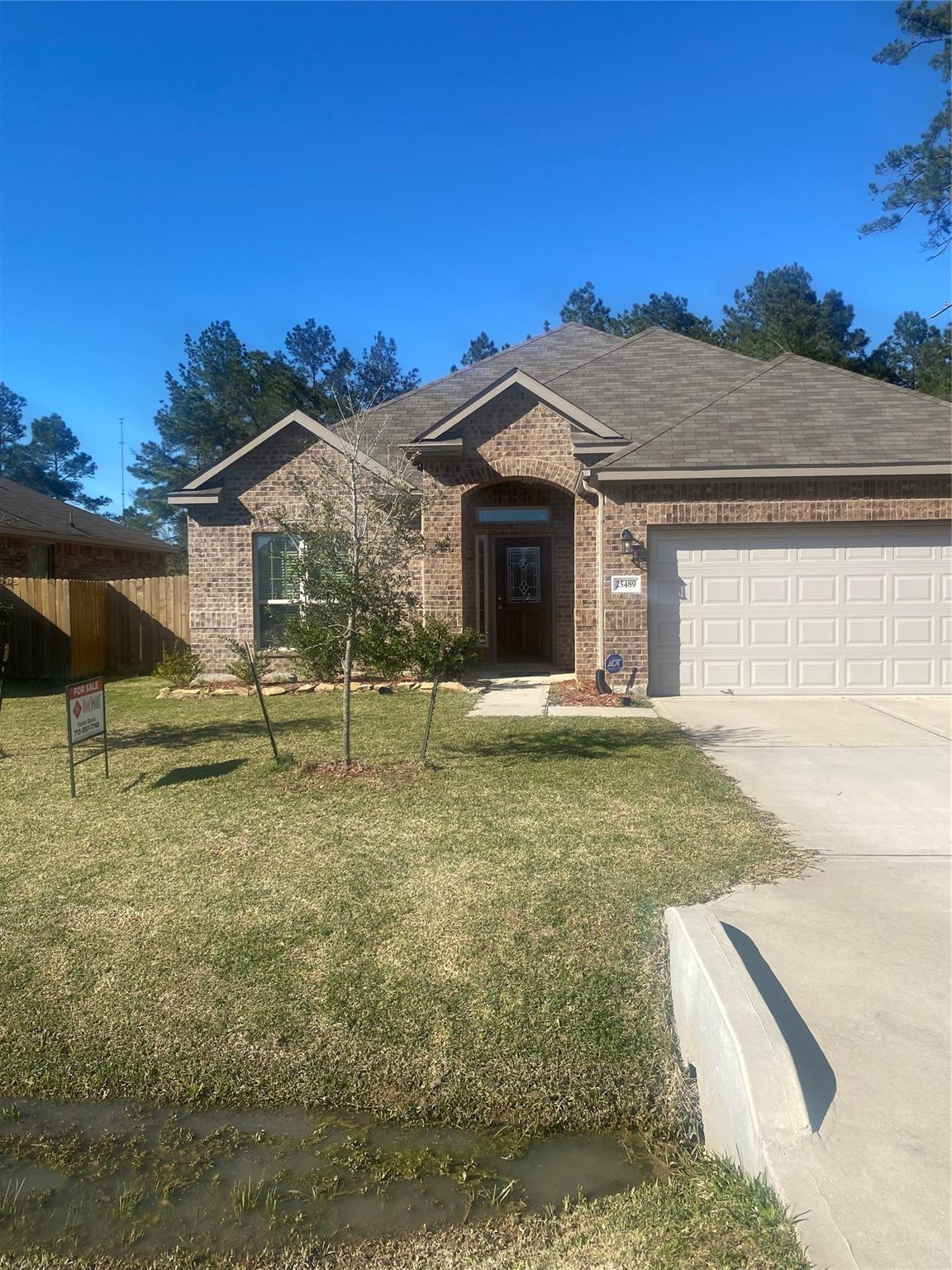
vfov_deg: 67.3
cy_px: 635
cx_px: 476
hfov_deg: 53.1
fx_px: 953
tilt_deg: -2.1
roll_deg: -1.1
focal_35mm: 26
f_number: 1.8
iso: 32
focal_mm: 4.25
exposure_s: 1/2817
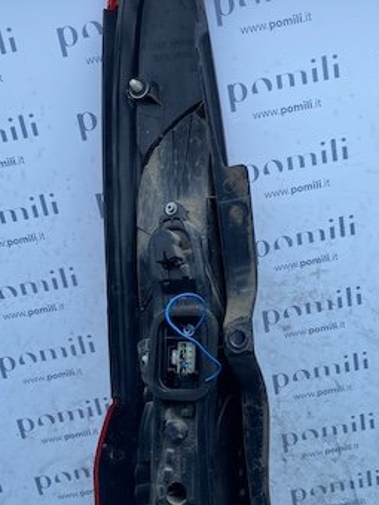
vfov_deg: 37.9
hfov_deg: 29.7
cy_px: 380
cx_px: 205
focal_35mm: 49
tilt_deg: -23.0
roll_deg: -0.1
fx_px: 715
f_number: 1.8
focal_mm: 4.25
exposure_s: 1/1043
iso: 32
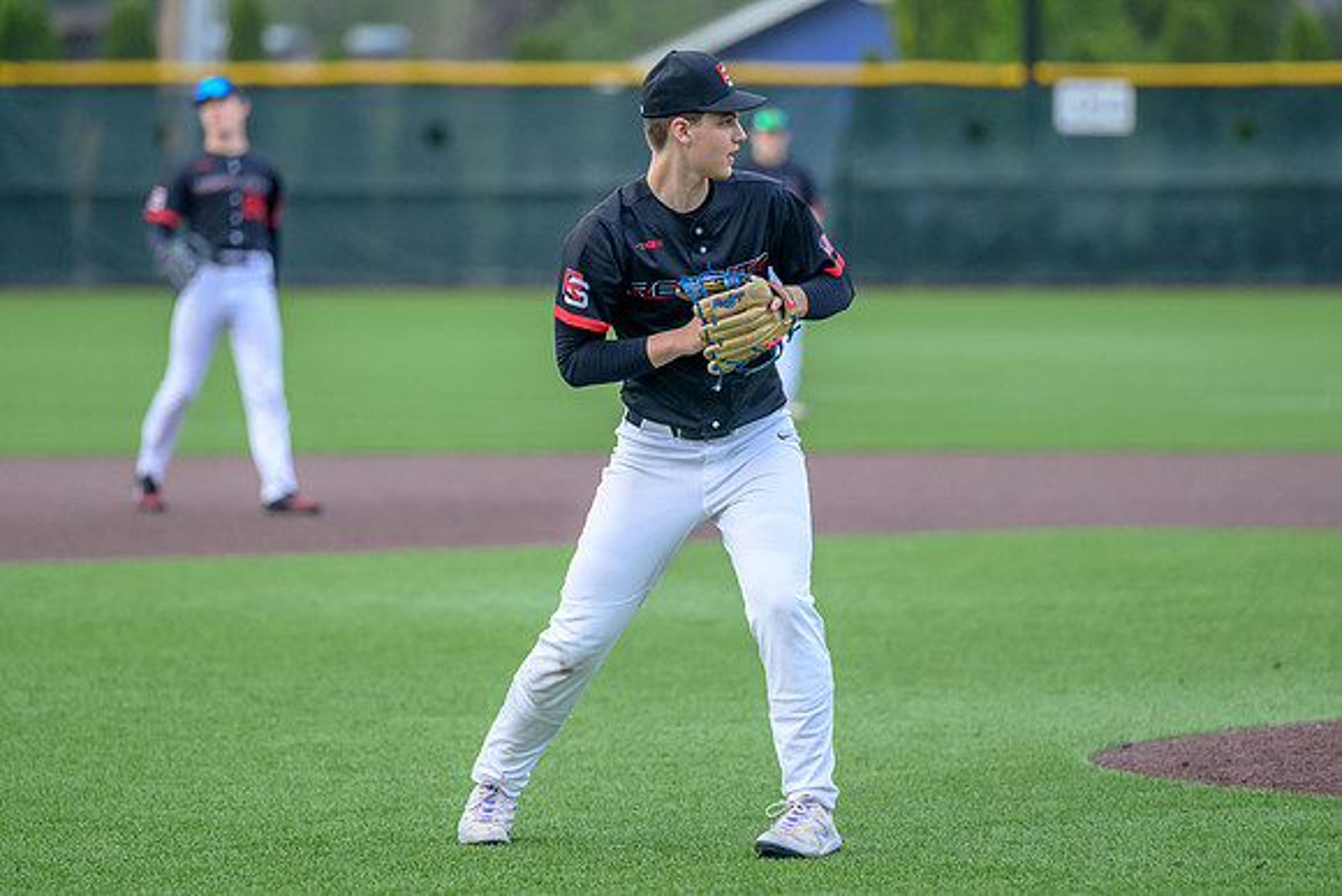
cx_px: 692
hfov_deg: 7.0
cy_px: 362
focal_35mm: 296
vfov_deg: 4.7
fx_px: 11025
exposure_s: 1/2000
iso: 1800
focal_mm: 200
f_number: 3.2
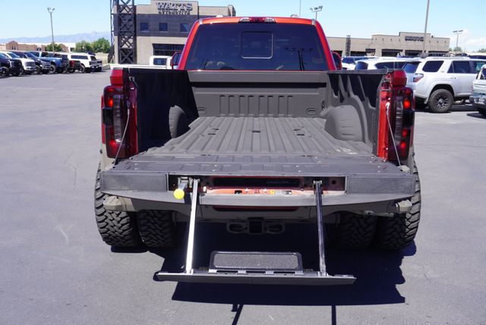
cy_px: 162
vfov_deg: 40.0
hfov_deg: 57.2
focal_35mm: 33
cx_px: 243
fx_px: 446
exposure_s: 1/125
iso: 100
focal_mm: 22
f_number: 8
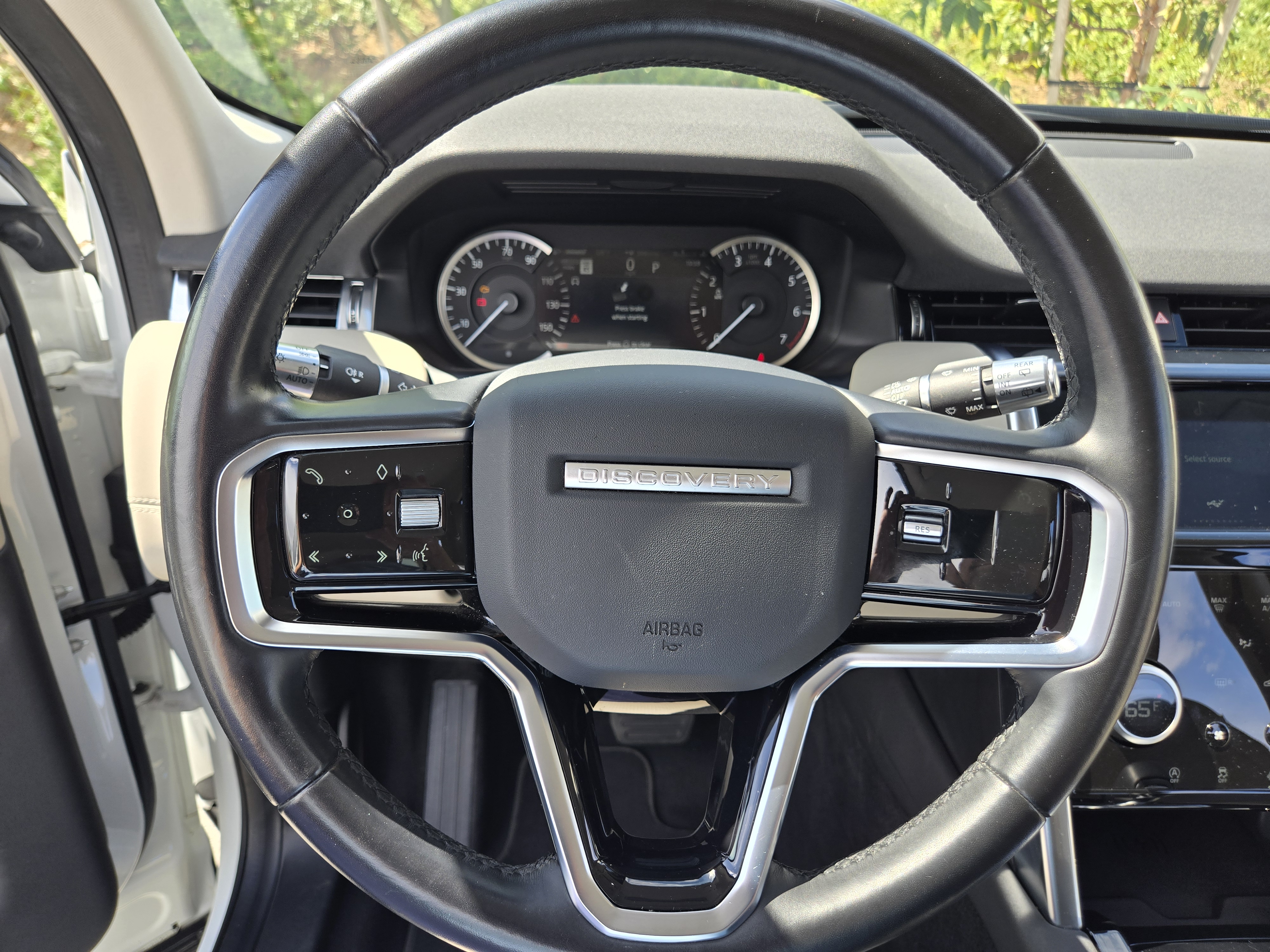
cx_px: 635
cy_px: 476
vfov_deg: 58.9
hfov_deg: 73.9
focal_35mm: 23
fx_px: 844
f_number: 1.8
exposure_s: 1/296
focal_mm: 5.4
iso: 25
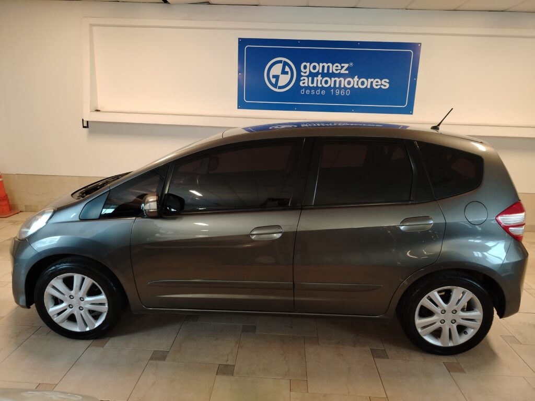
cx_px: 268
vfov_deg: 56.8
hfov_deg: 71.6
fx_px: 371
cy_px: 200
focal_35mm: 24
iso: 1809
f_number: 1.75
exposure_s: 1/33.3
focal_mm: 5.25
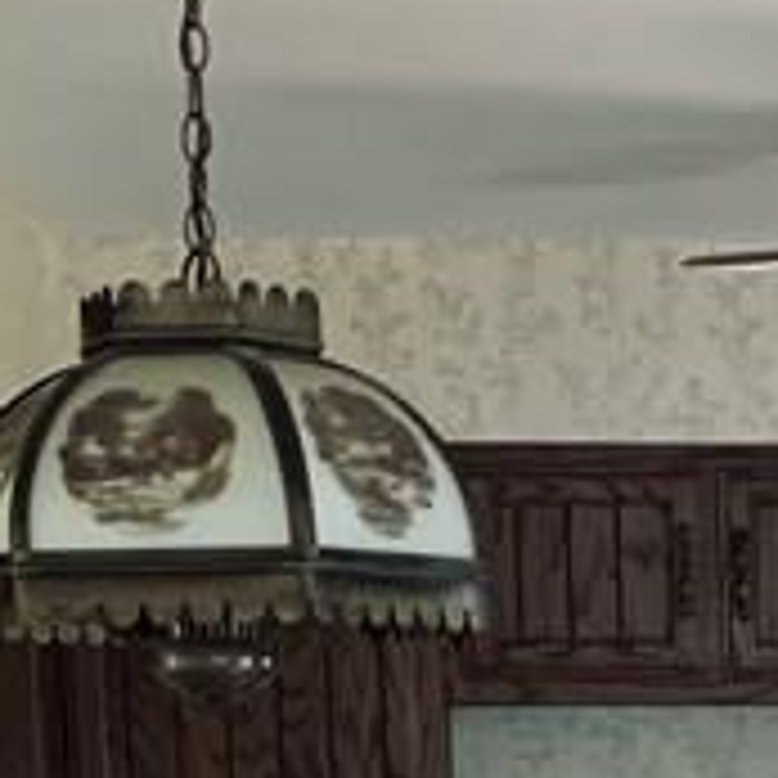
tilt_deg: -9.6
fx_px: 3458
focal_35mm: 136
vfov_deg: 11.8
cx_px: 931
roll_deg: +0.0
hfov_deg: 12.5
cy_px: 1444
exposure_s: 1/49
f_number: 1.8
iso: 400
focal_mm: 4.25
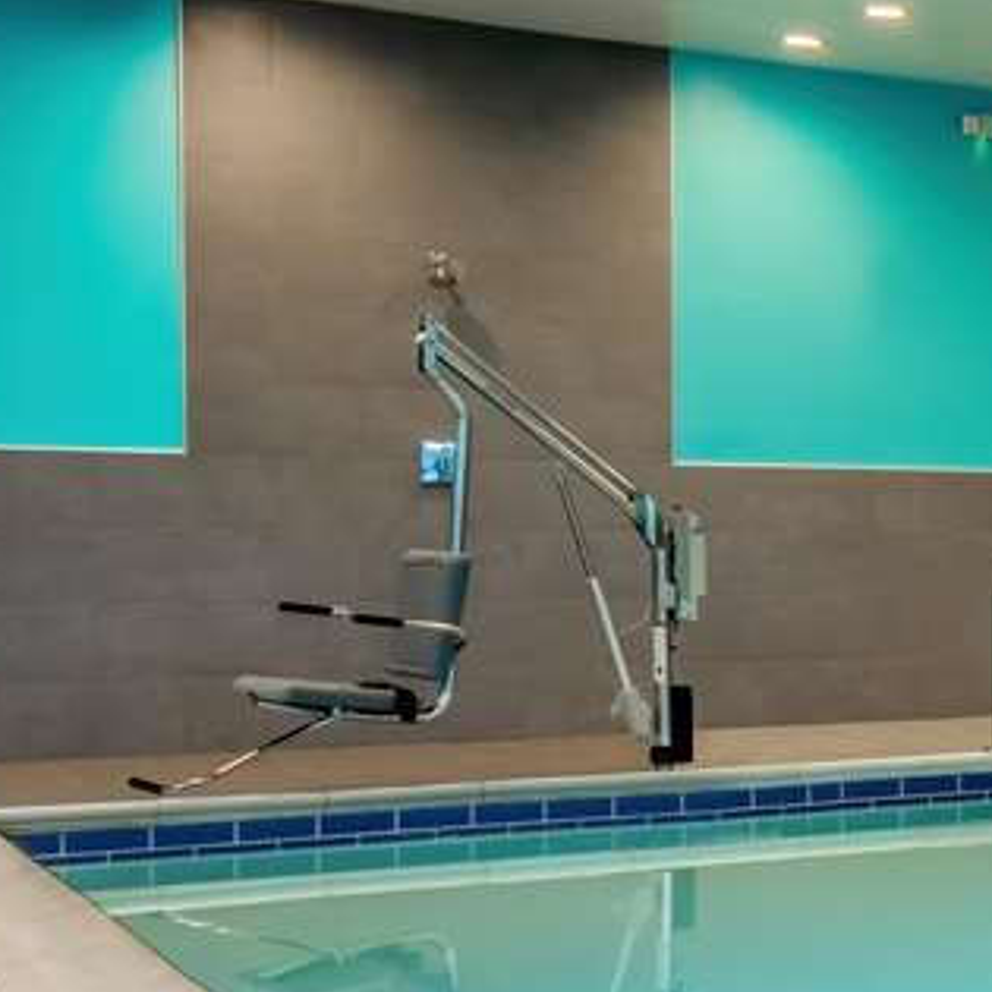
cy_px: 608
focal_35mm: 79
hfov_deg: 17.2
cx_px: 1864
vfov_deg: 21.9
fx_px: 2562
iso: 250
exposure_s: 1/500
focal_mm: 13
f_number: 7.1
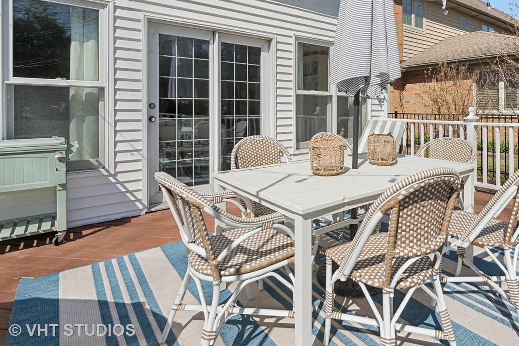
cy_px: 107
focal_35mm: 23
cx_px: 342
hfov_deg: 74.0
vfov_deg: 53.7
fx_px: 332
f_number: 8
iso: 250
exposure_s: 1/640
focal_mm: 16
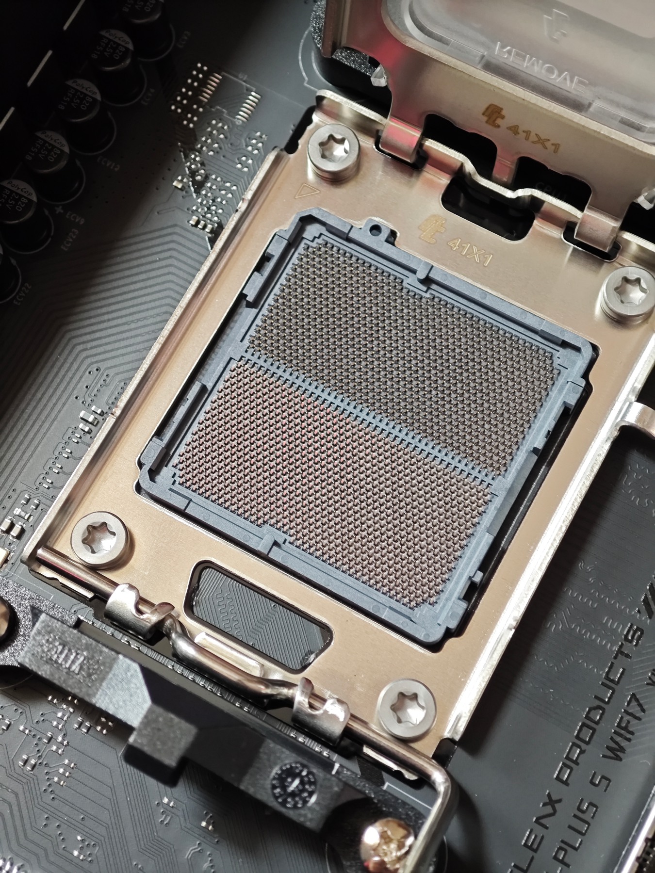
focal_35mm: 62
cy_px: 436
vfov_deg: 31.2
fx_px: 1564
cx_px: 328
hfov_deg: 23.7
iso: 1000
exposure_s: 1/33.3
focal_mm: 9
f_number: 2
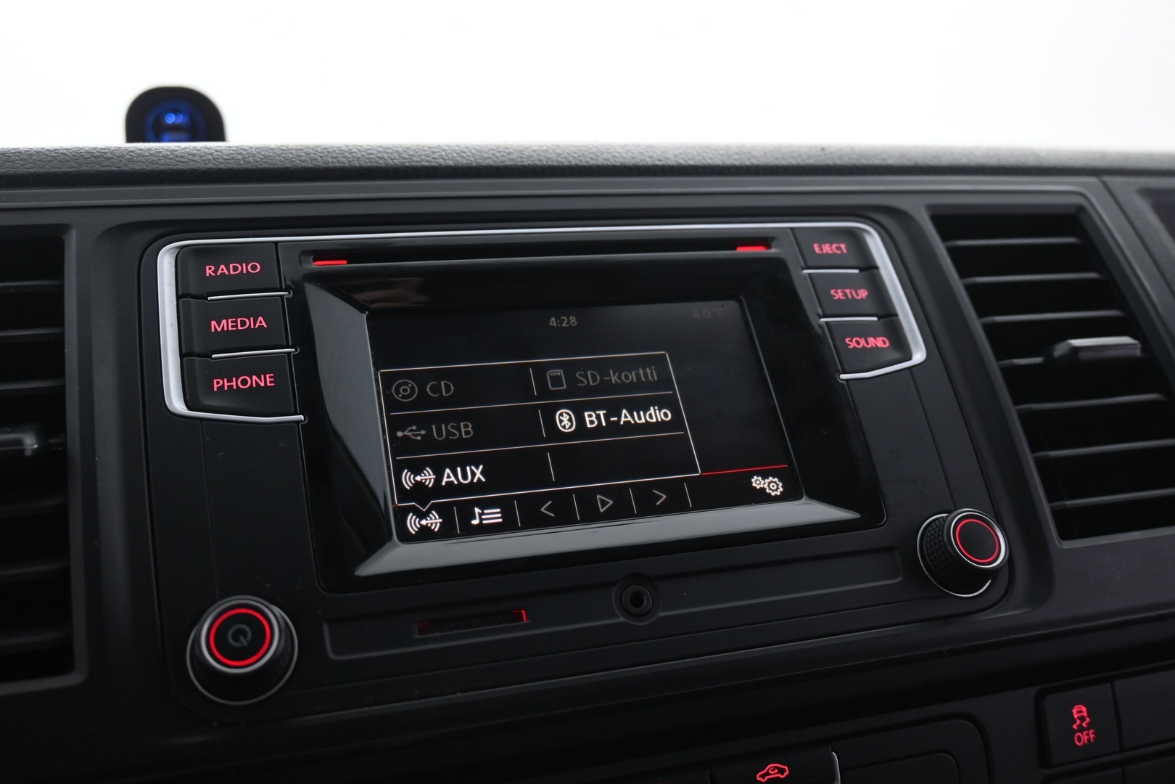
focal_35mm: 32
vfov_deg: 41.7
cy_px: 392
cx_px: 588
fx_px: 1028
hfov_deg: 59.5
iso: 1100
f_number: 4
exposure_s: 1/30
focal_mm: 21
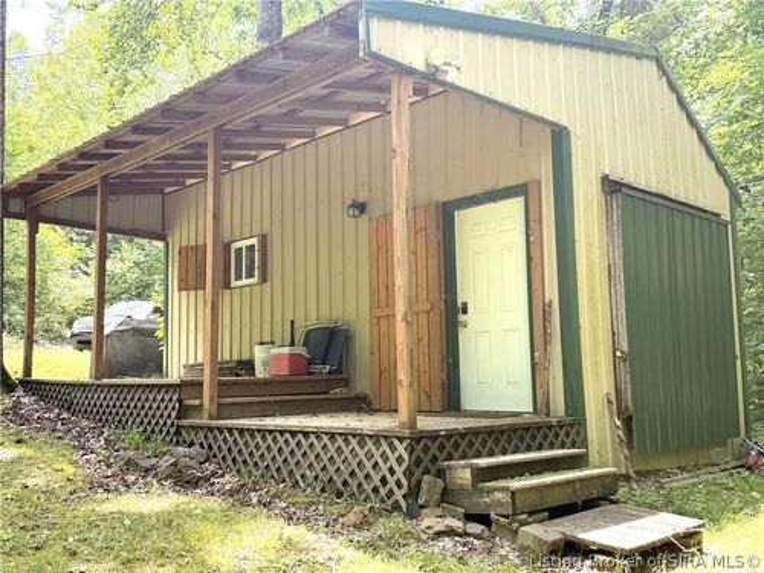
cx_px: 382
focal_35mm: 34
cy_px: 286
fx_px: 750
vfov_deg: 41.8
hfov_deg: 54.0
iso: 64
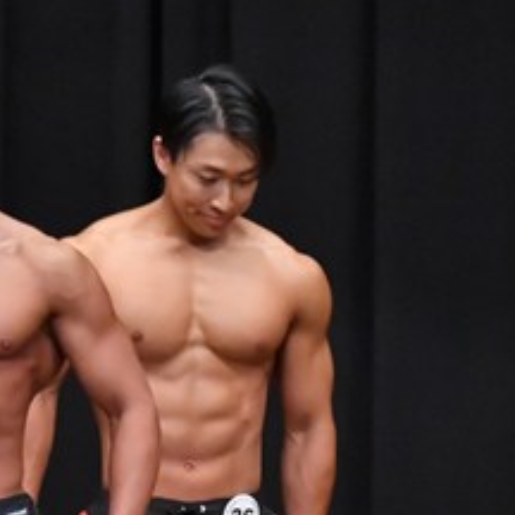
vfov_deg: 2.4
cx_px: 345
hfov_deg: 2.4
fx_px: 12287
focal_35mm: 730
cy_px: 587
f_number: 5.6
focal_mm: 160
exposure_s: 1/400
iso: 8000
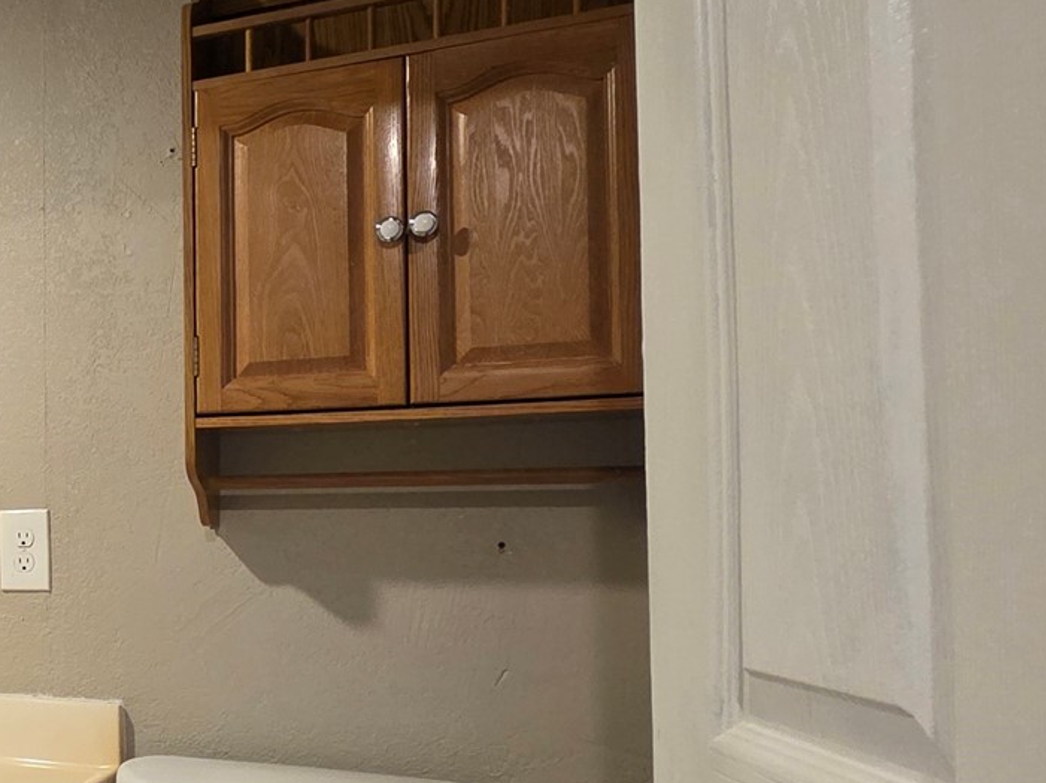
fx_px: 1148
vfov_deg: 37.5
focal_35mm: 38
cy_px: 470
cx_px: -188
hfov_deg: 37.8
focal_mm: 2.2
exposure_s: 1/60
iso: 640
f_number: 1.9
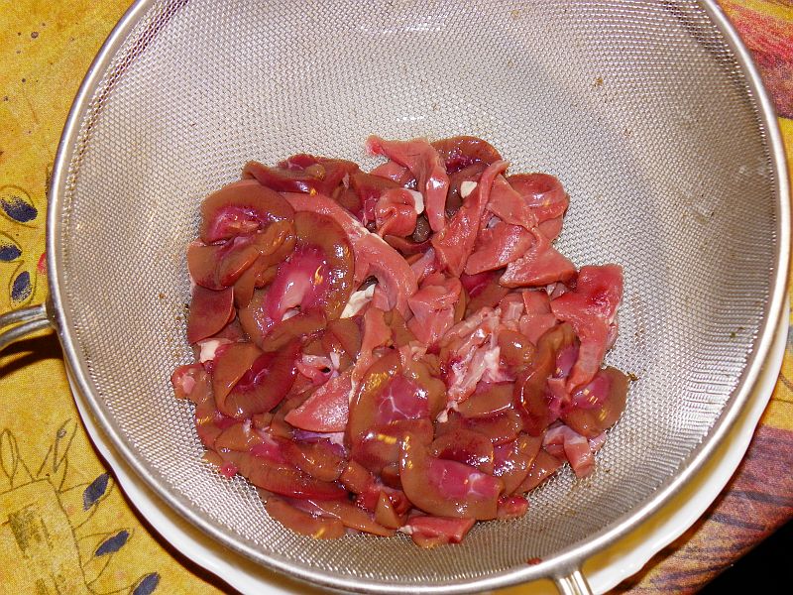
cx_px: 396
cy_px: 298
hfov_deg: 27.0
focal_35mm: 72
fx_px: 1649
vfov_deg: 20.4
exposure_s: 1/4
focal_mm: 12.7
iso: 100
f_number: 3.5
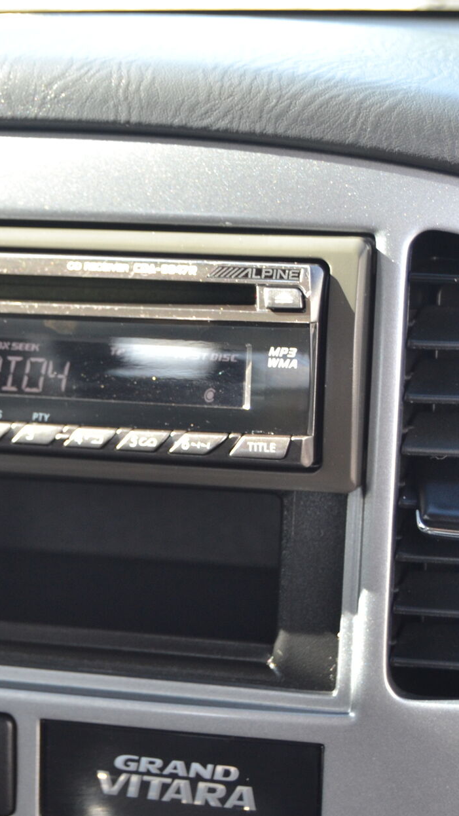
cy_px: 406
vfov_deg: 23.2
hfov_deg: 13.0
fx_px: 1990
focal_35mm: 92
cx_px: -23
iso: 400
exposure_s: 1/100
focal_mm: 38
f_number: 5
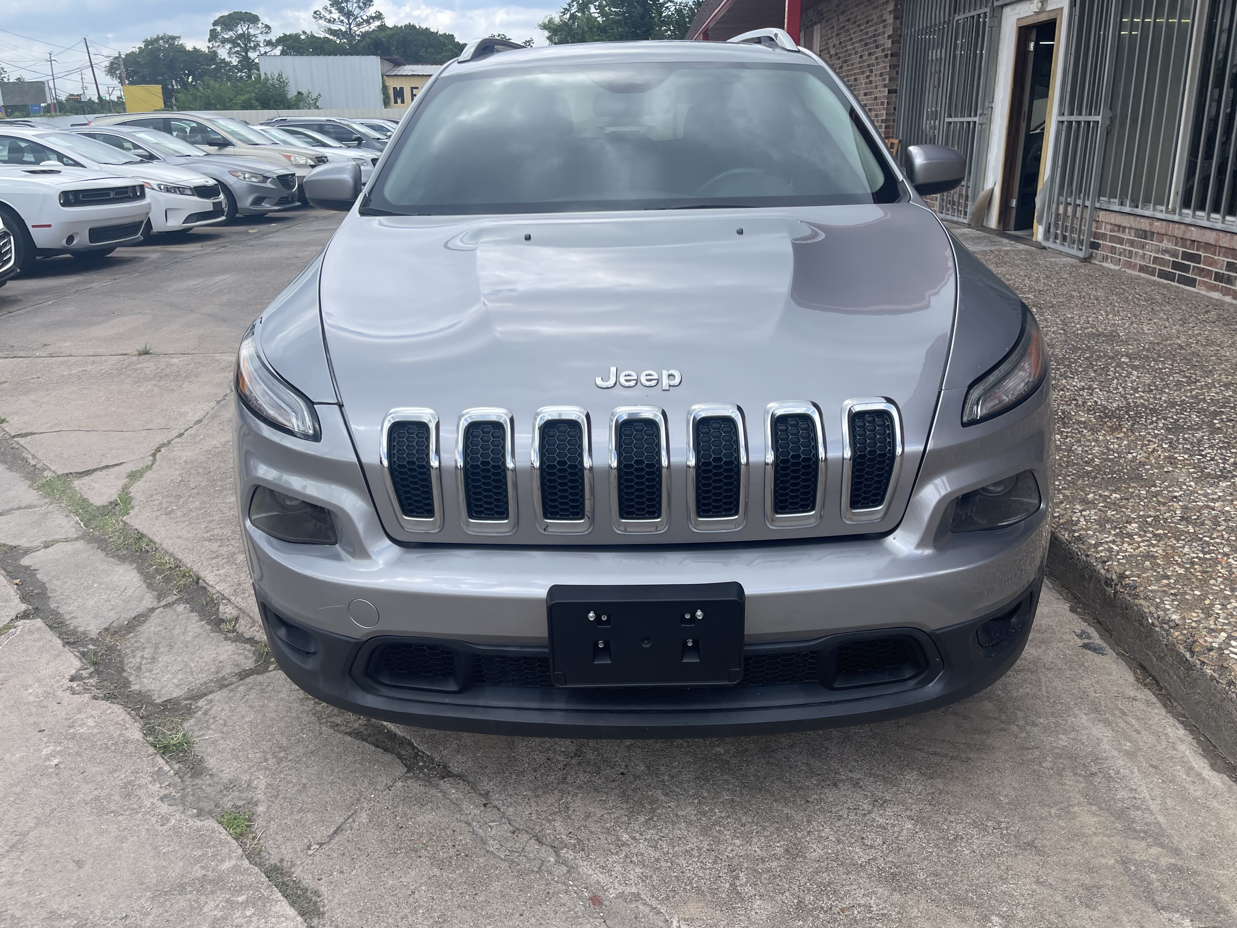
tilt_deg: -19.0
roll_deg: +1.7
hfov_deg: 65.3
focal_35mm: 27
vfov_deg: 51.4
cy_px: 458
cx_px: 607
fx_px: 965
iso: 50
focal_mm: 5.1
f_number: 1.6
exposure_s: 1/2203
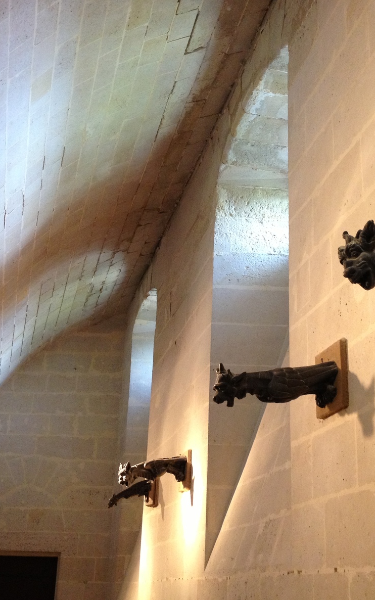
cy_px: 303
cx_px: 211
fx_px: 817
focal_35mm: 50
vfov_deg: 40.3
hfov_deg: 25.8
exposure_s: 1/20
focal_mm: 4.28
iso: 200
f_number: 2.4
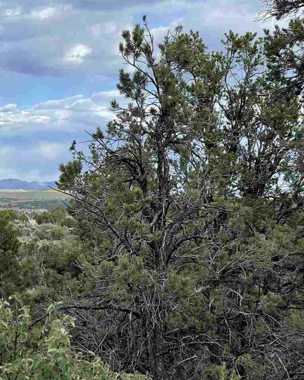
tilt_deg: -0.5
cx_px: 121
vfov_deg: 22.7
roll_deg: -1.2
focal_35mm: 84
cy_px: 190
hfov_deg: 18.3
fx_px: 944
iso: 20
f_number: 2.2
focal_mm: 7.5
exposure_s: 1/758
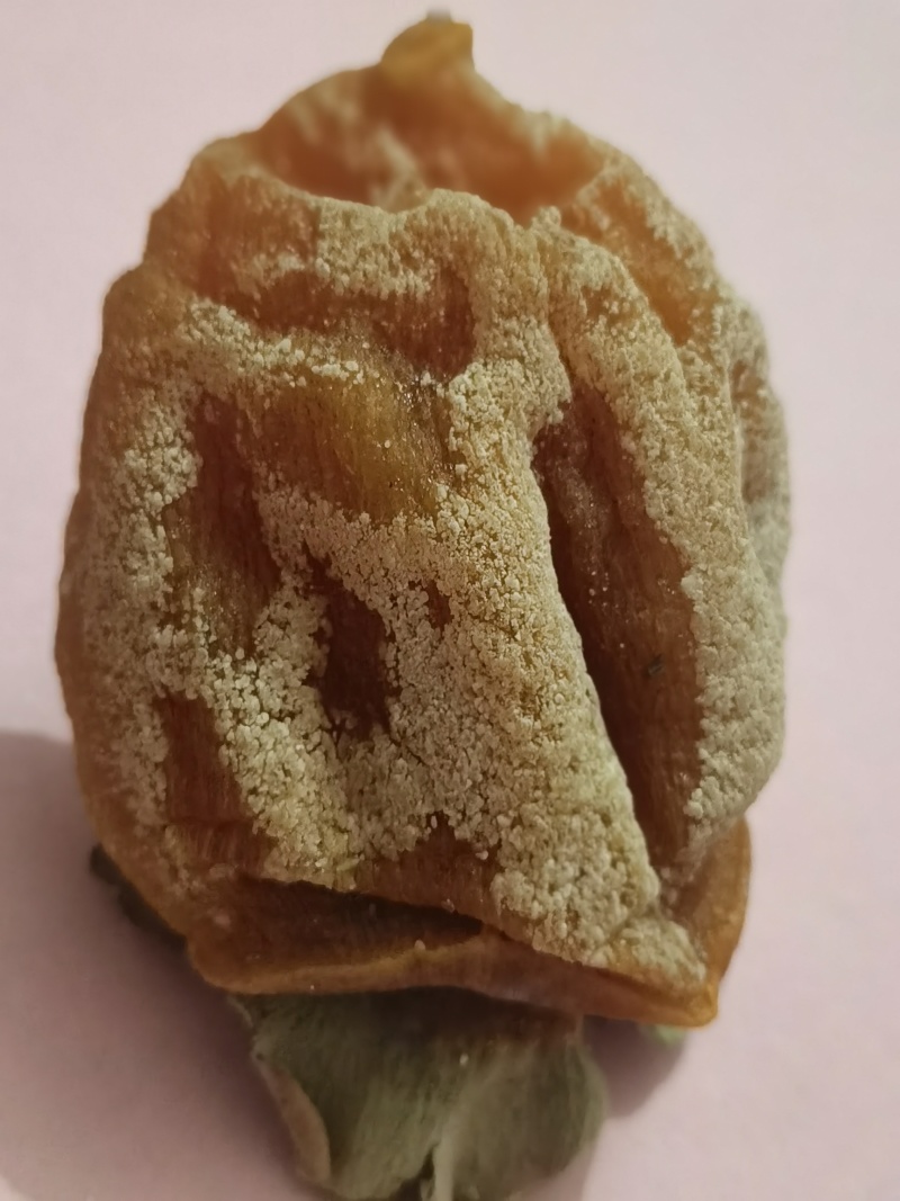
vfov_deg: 35.5
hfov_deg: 27.0
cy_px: 600
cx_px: 450
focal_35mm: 54
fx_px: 1872
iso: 640
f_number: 4
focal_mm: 5.58
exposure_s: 1/17.1
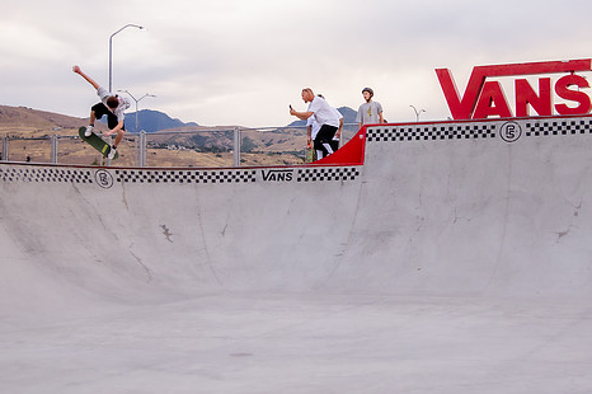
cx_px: 339
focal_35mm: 62
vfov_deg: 21.7
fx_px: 1019
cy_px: 90
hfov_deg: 32.4
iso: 1600
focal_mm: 38
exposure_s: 1/800
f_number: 4
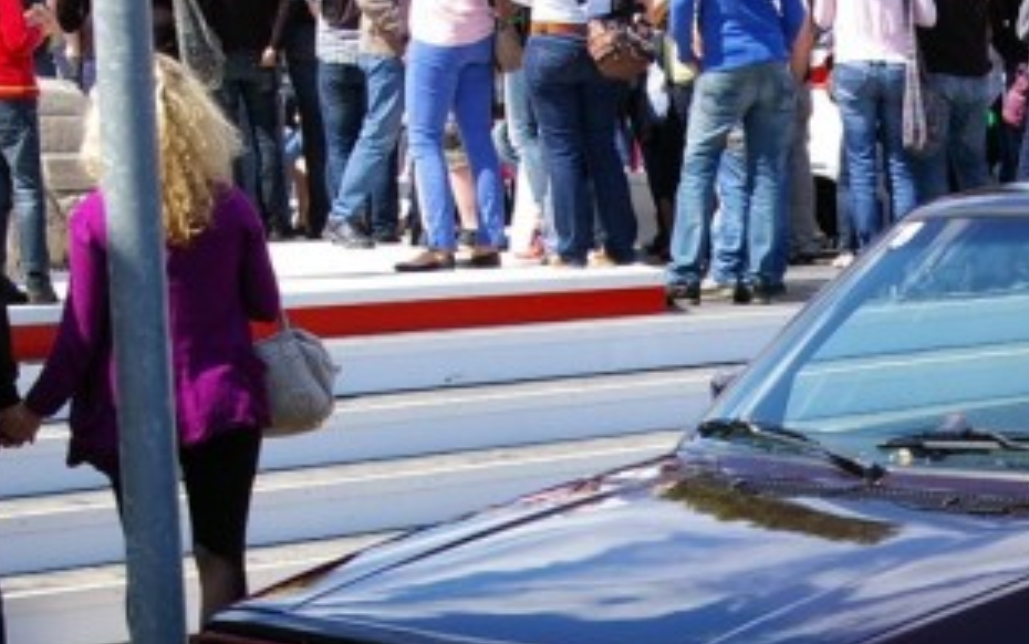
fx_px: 3656
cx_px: 1019
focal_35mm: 130
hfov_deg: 15.7
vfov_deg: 9.9
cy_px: 742
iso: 200
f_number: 8
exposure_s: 1/180
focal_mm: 33
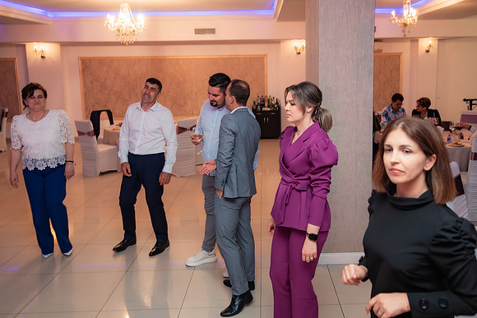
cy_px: 123
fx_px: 407
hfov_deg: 60.6
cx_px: 271
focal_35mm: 31
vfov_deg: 42.5
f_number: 2.8
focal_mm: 22
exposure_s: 1/200
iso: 1600
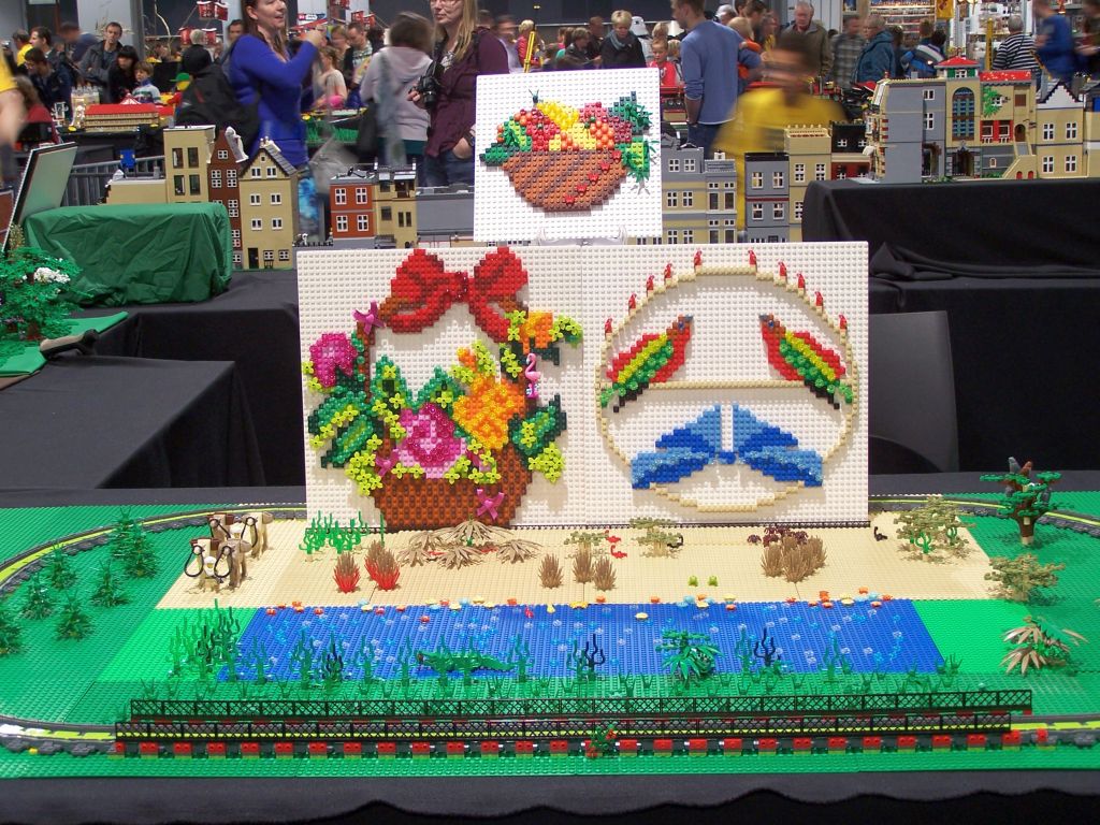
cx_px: 550
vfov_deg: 24.8
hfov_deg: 32.7
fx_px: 1875
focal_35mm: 59
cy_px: 412
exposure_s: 1/6
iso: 80
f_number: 3.1
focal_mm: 9.8
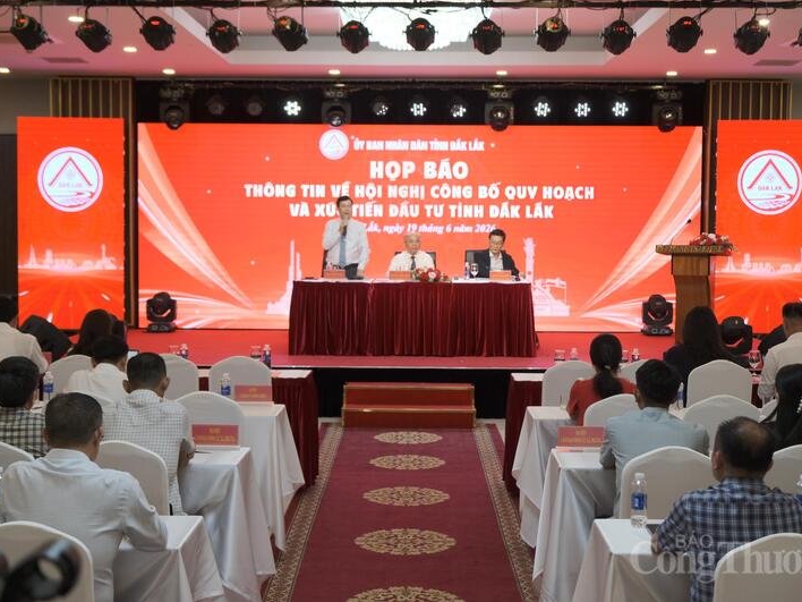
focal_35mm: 50
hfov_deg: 38.2
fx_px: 1158
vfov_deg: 29.1
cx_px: 412
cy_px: 301
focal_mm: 30.8
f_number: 4
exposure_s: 1/100
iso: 1000
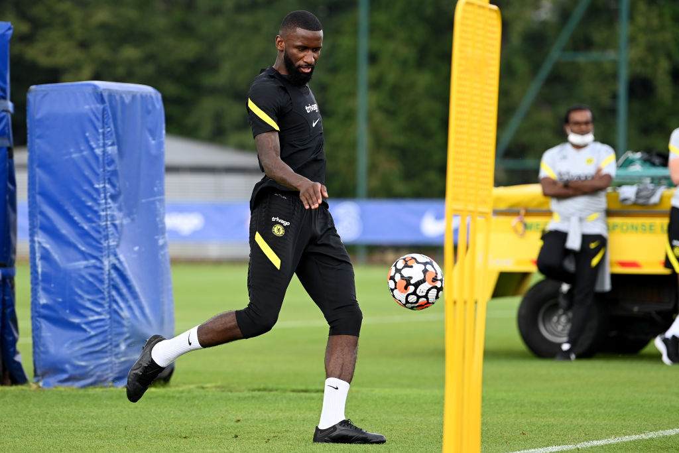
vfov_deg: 7.2
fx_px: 3584
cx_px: 340
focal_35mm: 190
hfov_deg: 10.8
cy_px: 226
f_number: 3.5
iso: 400
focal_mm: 190
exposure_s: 1/1600
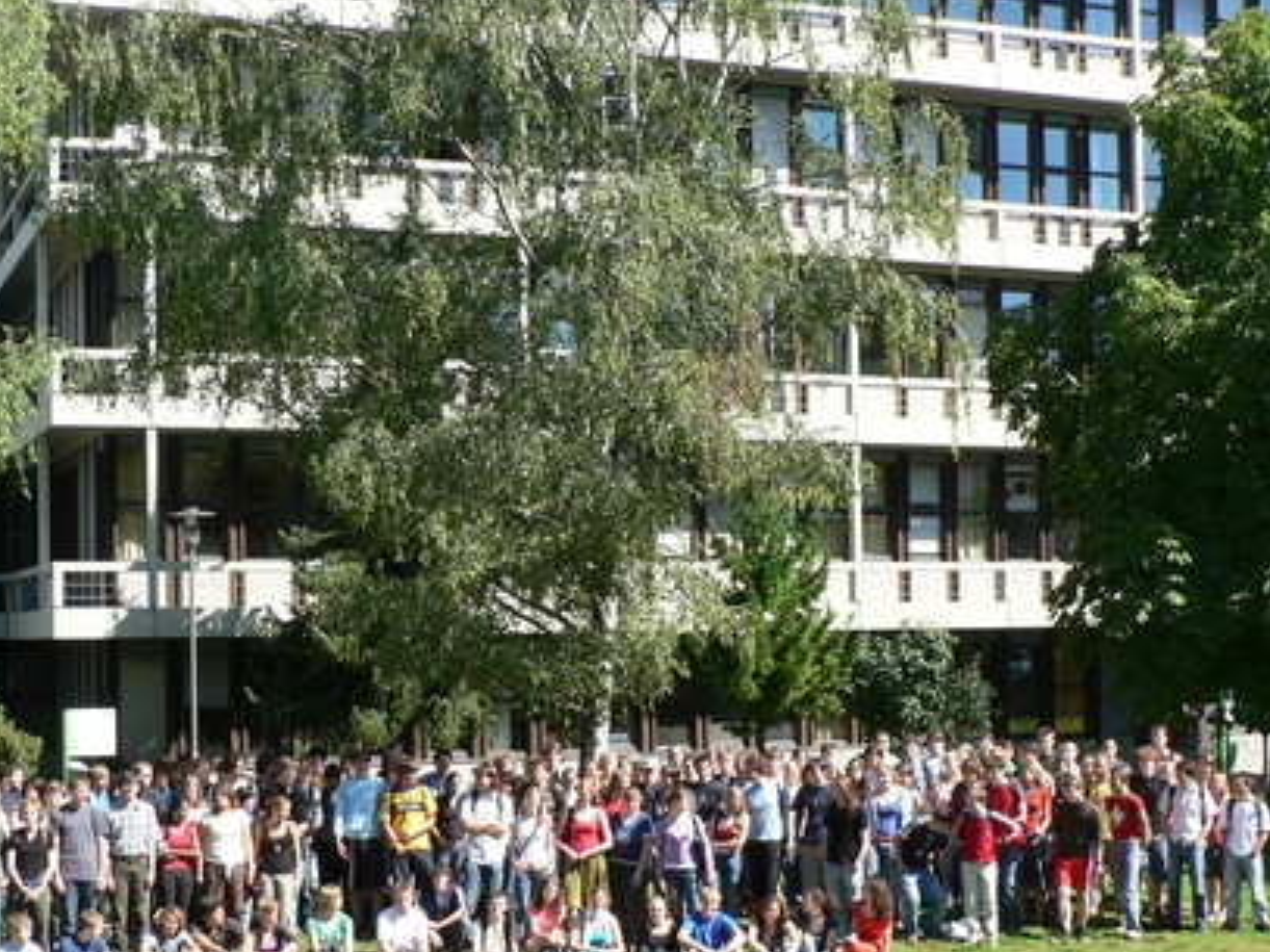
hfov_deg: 34.8
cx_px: 510
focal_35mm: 55
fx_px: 2017
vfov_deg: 26.4
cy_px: 612
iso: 80
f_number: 4
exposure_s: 1/200
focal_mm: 7
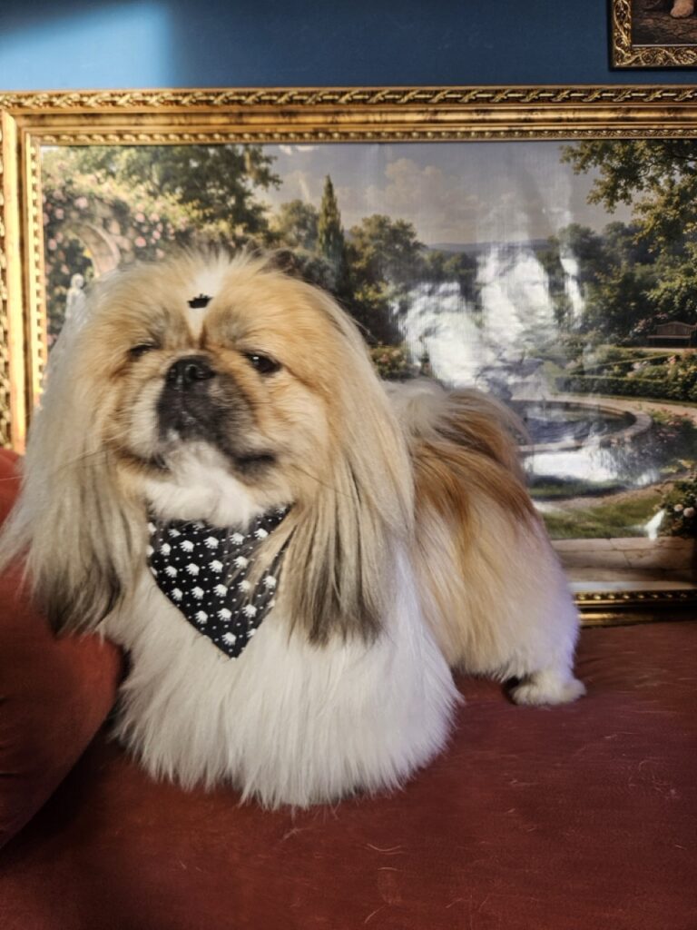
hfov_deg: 58.9
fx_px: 617
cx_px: 348
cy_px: 465
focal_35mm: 23
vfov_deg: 73.9
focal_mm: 5.4
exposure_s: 1/207
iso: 100
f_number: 1.8
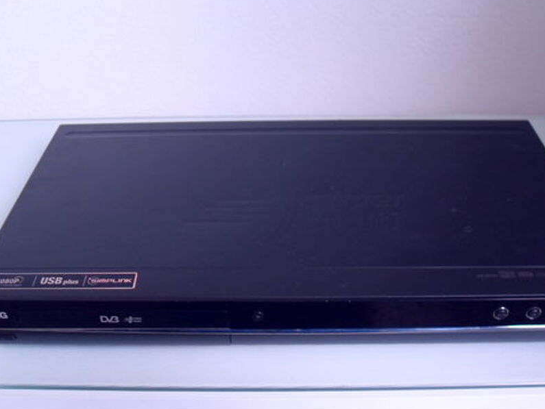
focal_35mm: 44
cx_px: 283
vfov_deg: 32.9
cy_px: 219
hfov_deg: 42.9
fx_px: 693
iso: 200
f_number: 2.8
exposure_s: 1/10
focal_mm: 6.3
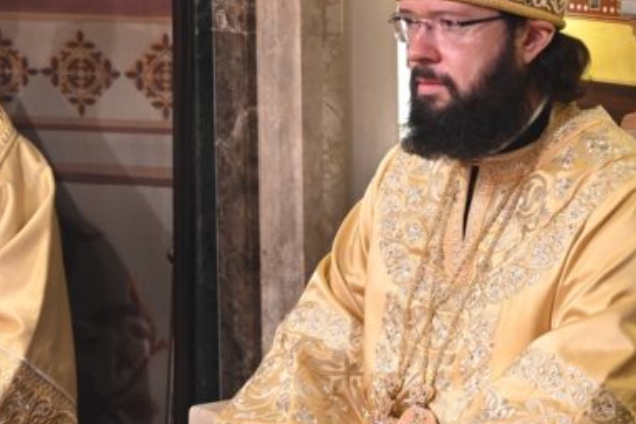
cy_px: 243
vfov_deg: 9.5
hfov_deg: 14.2
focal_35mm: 144
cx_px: 454
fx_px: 2544
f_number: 4.5
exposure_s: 1/80
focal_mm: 54
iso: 3200
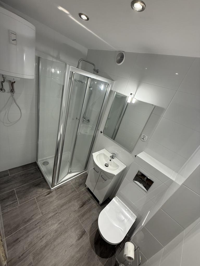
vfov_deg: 102.1
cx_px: 100
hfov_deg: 85.7
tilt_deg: -24.6
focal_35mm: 14
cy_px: 133
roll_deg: -17.7
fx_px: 108
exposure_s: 1/100
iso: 160
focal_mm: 2.22
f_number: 2.2
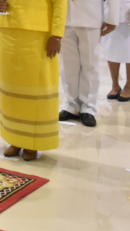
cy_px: -29
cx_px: -222
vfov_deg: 18.2
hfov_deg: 9.2
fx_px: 692
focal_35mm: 113
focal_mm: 20
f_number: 4.5
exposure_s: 1/80
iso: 2000
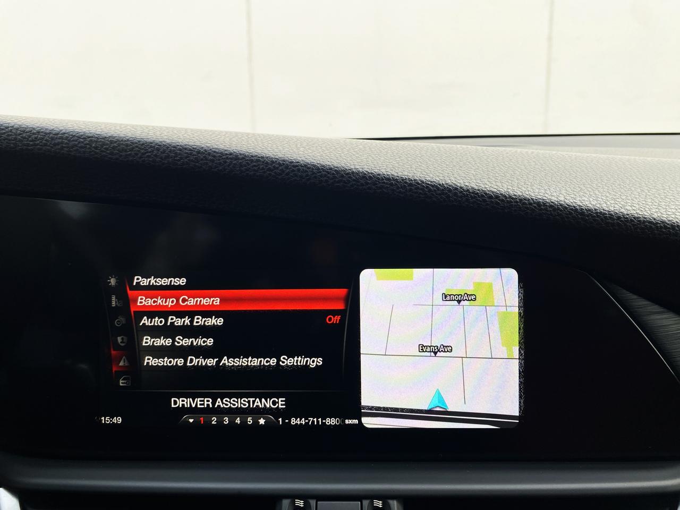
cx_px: 340
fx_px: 511
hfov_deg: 67.3
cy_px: 255
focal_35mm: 26
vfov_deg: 53.1
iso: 32
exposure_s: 1/155
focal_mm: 4.25
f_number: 1.8
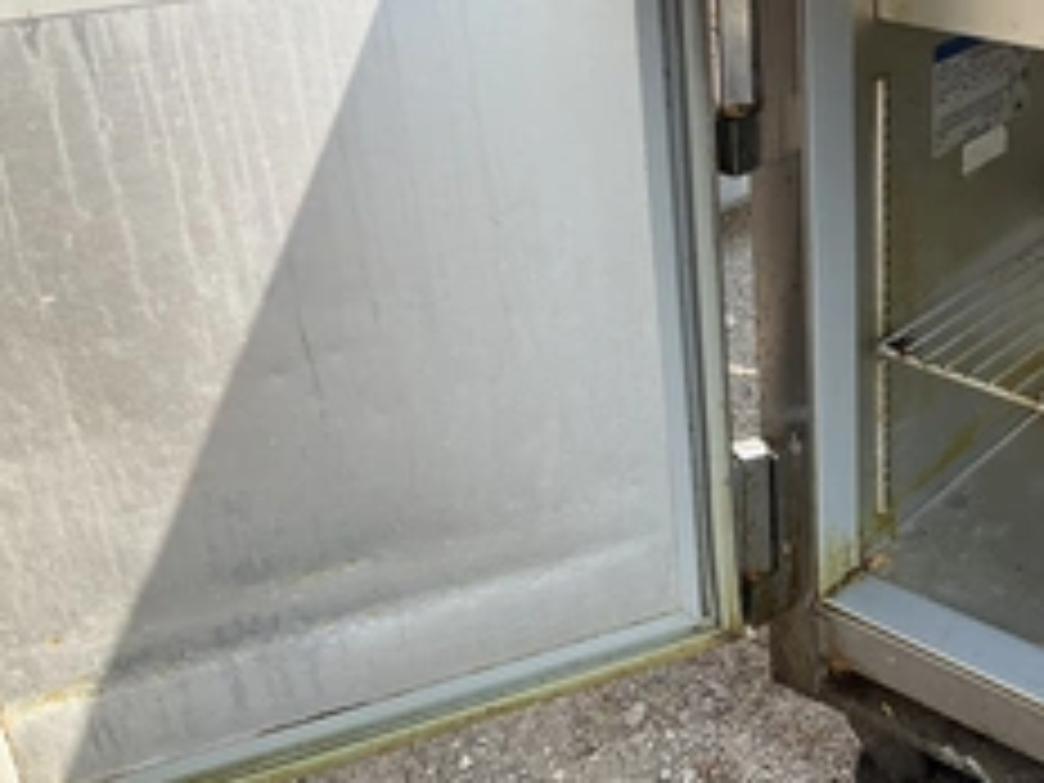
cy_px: 315
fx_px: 1508
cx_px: 828
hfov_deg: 36.9
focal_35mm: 50
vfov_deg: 29.0
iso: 25
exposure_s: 1/574
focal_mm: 3
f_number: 1.8
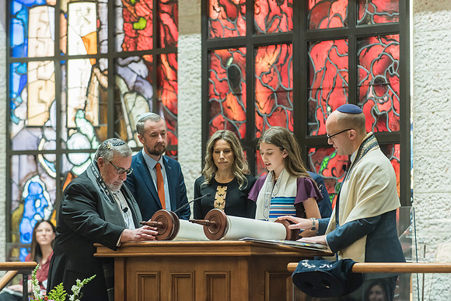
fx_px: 2607
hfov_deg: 9.9
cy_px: 144
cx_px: 224
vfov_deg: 6.6
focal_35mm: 208
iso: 1600
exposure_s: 1/80
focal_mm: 200
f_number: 3.5
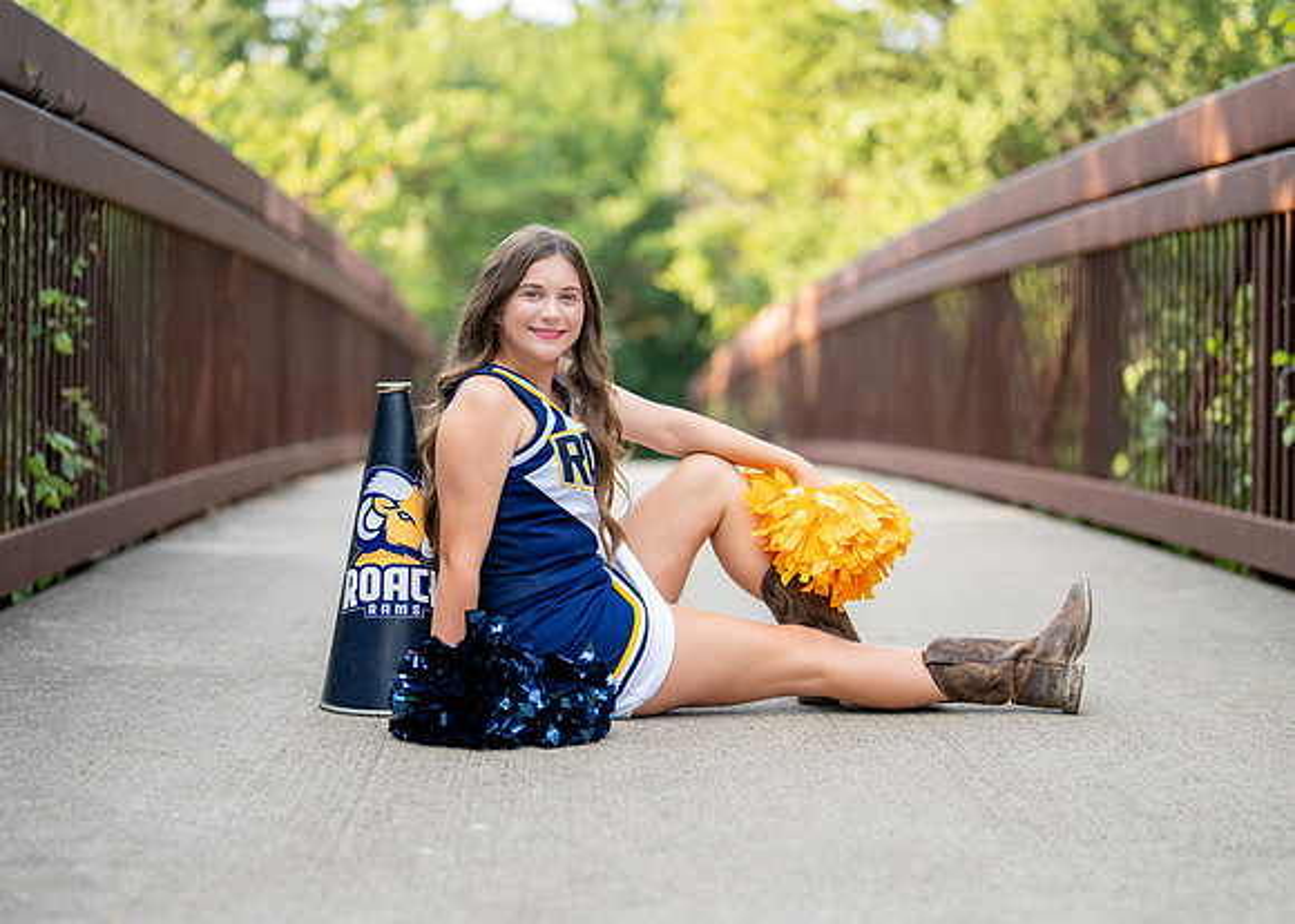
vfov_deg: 21.2
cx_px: 631
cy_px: 479
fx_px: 2464
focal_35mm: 67
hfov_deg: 29.5
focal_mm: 50
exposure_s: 1/640
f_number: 1.2
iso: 125
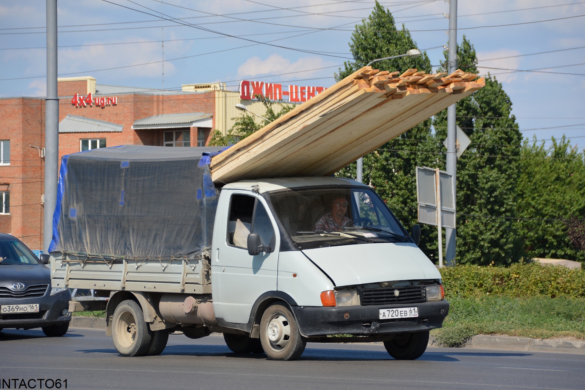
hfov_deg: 10.4
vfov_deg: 7.0
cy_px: 194
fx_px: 3201
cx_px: 293
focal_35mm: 197
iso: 400
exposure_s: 1/1600
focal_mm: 130
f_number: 6.3
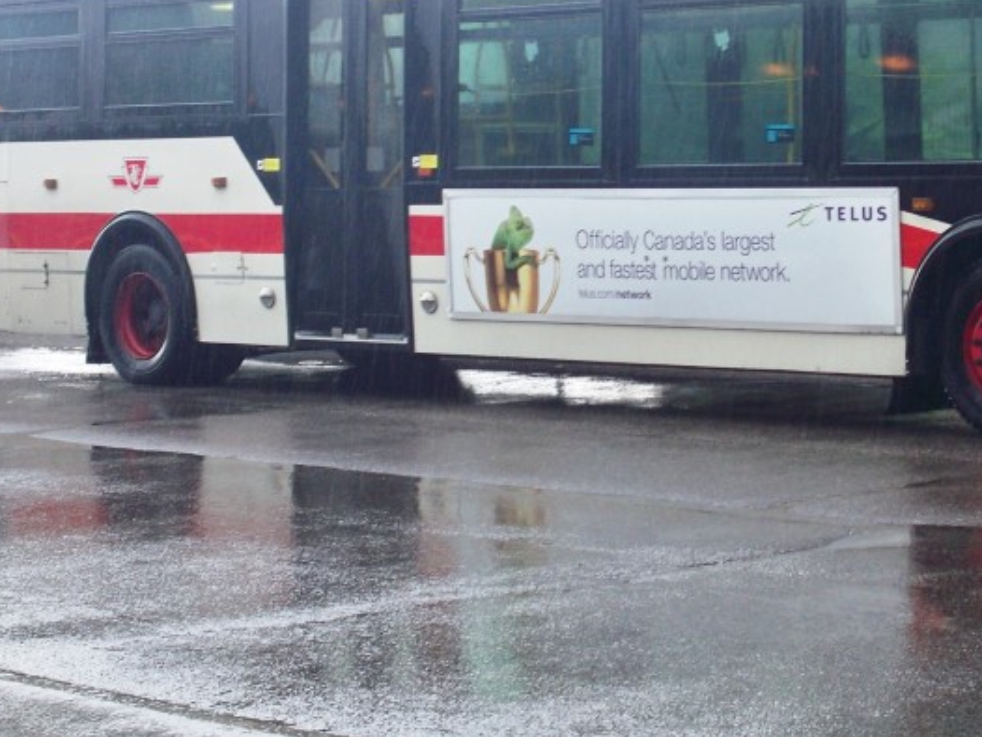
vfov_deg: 13.8
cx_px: 808
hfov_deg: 18.2
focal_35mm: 107
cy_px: 166
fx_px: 3037
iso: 100
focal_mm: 9.7
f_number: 4
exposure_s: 1/80
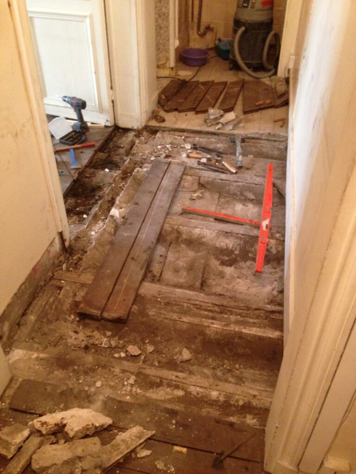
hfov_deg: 42.9
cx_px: 178
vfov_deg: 55.4
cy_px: 237
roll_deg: -1.6
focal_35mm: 33
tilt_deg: -38.4
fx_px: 453
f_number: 2.4
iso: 400
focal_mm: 4.12
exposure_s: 1/20
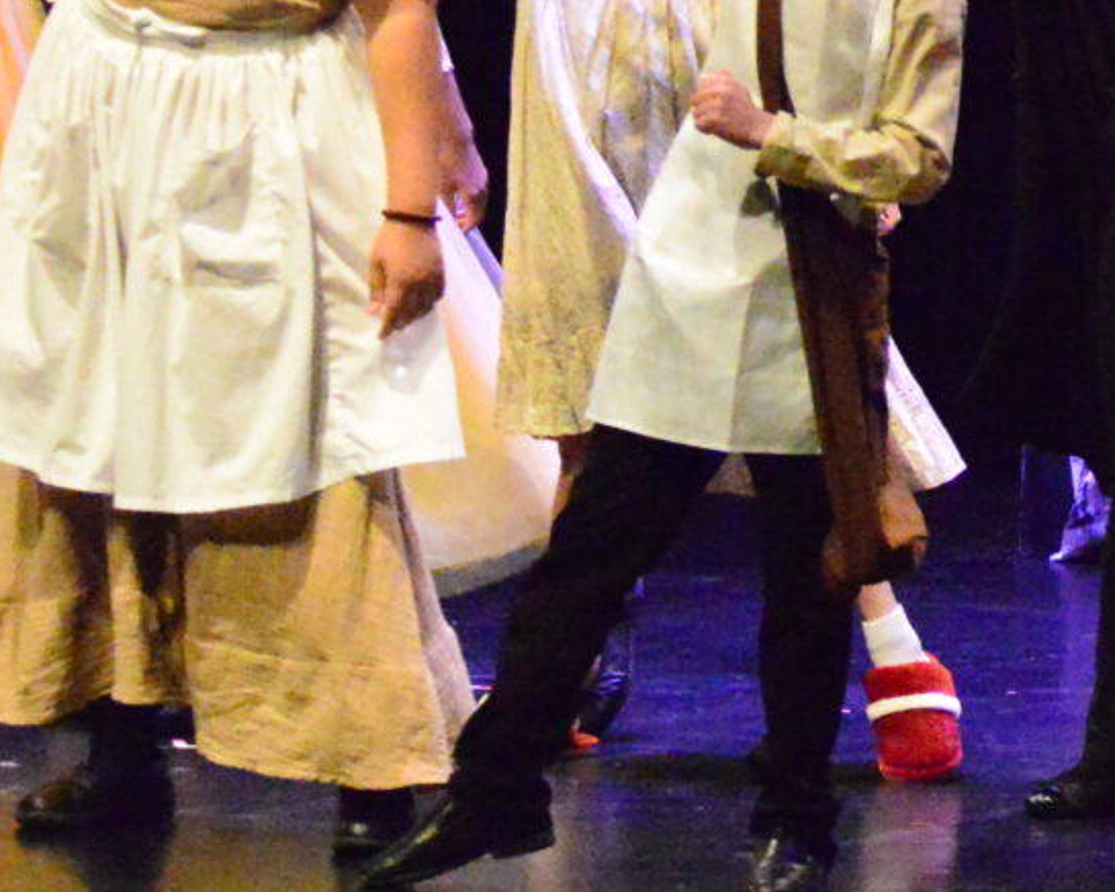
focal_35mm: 353
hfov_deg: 5.4
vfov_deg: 4.4
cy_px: -9
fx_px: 11649
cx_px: 1761
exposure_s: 1/400
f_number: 4.5
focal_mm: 80
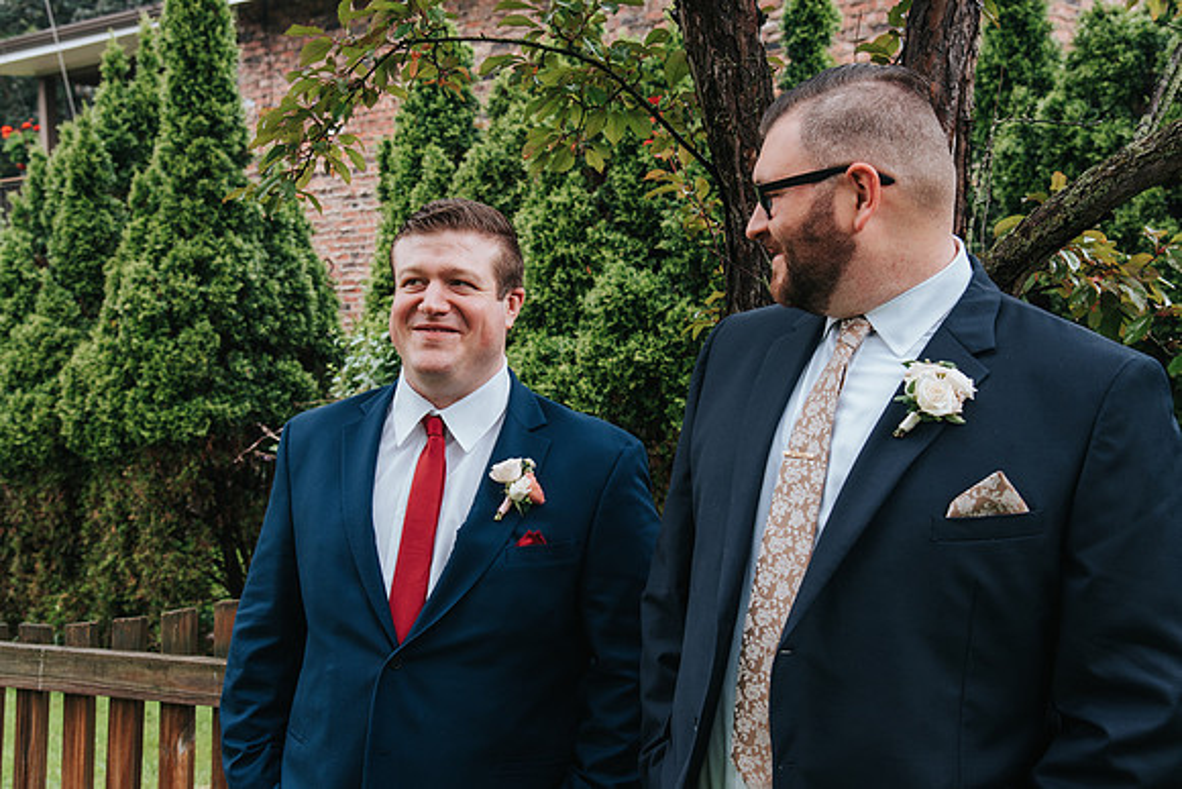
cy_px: 395
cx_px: 550
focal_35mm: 53
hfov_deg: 37.6
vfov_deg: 25.6
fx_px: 1737
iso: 400
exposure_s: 1/125
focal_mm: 48
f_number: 5.6
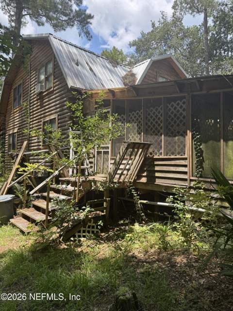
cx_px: 116
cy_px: 156
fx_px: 215
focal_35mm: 24
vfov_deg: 71.6
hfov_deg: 56.8
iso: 80
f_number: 1.78
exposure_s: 1/1151
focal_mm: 6.76
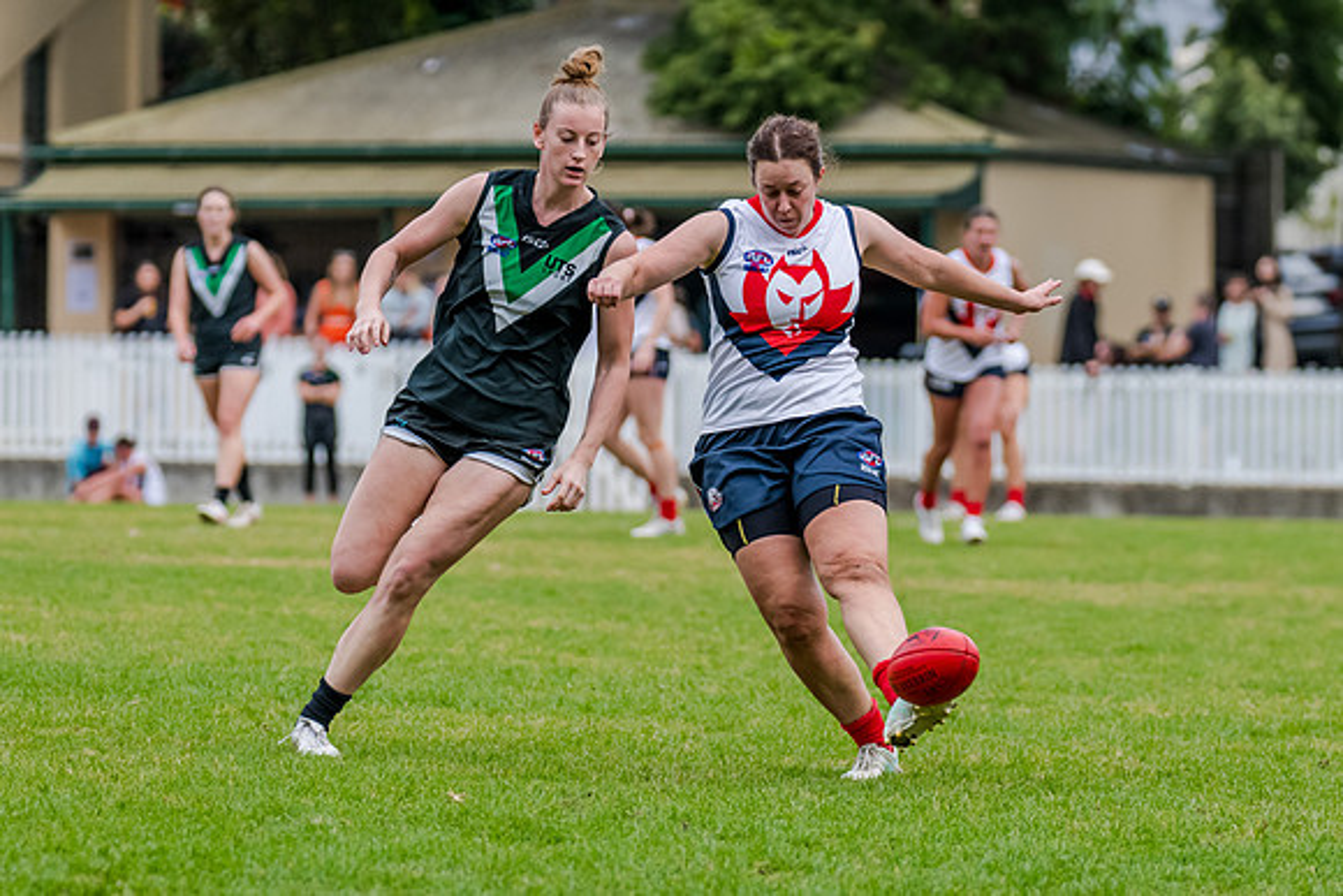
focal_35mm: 311
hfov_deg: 6.6
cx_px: 861
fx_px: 11609
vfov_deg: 4.4
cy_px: 462
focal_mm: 210
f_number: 5
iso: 800
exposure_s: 1/1600
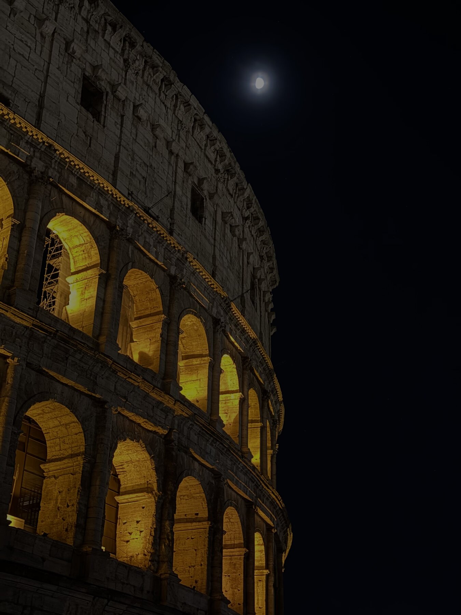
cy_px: 308
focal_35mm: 48
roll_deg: -1.1
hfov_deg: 30.3
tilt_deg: +30.0
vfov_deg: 39.7
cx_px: 230
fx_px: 852
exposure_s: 1/5
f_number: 1.78
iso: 320
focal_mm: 6.76
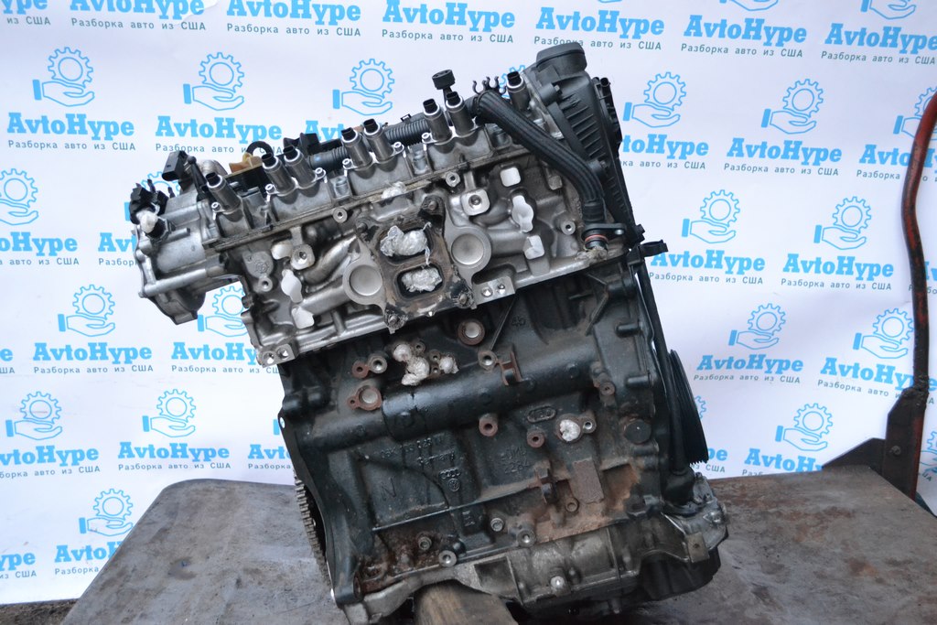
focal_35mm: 33
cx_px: 468
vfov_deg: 40.0
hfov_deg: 57.2
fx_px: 859
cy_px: 312
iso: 3200
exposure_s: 1/60
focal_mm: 22
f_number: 4
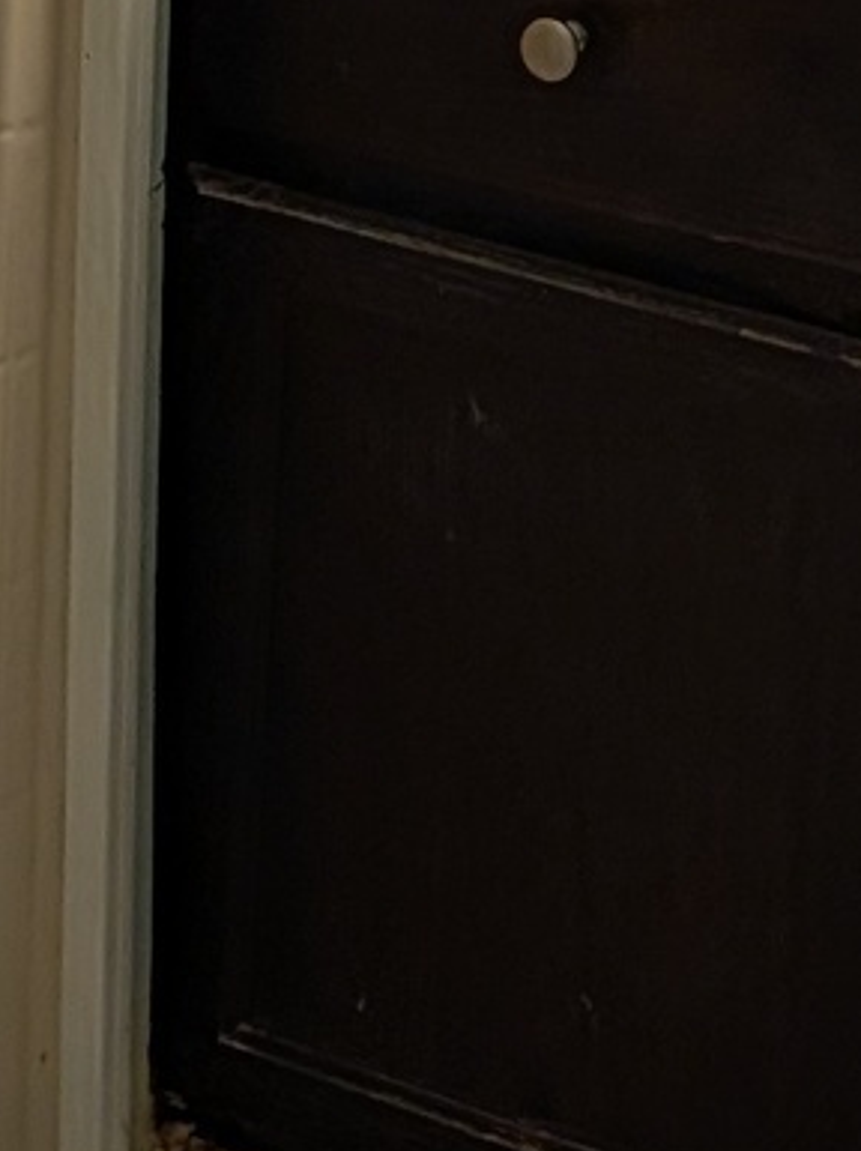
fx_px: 4784
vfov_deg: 13.3
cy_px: -317
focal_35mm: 144
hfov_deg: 10.3
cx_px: 677
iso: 49
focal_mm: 6.9
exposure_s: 1/120
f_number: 1.68
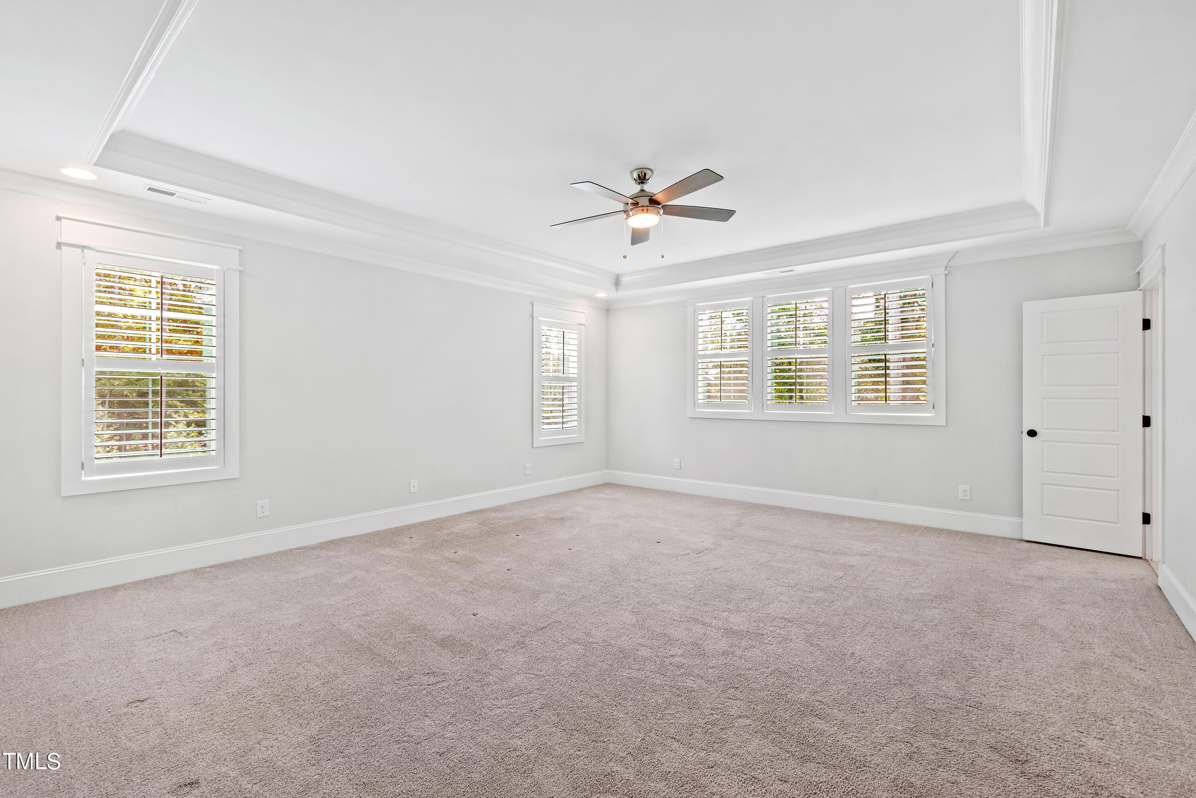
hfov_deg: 100.4
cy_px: 399
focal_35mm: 15
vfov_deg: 77.3
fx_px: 498
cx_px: 598
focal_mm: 10
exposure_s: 1/2
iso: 100
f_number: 9
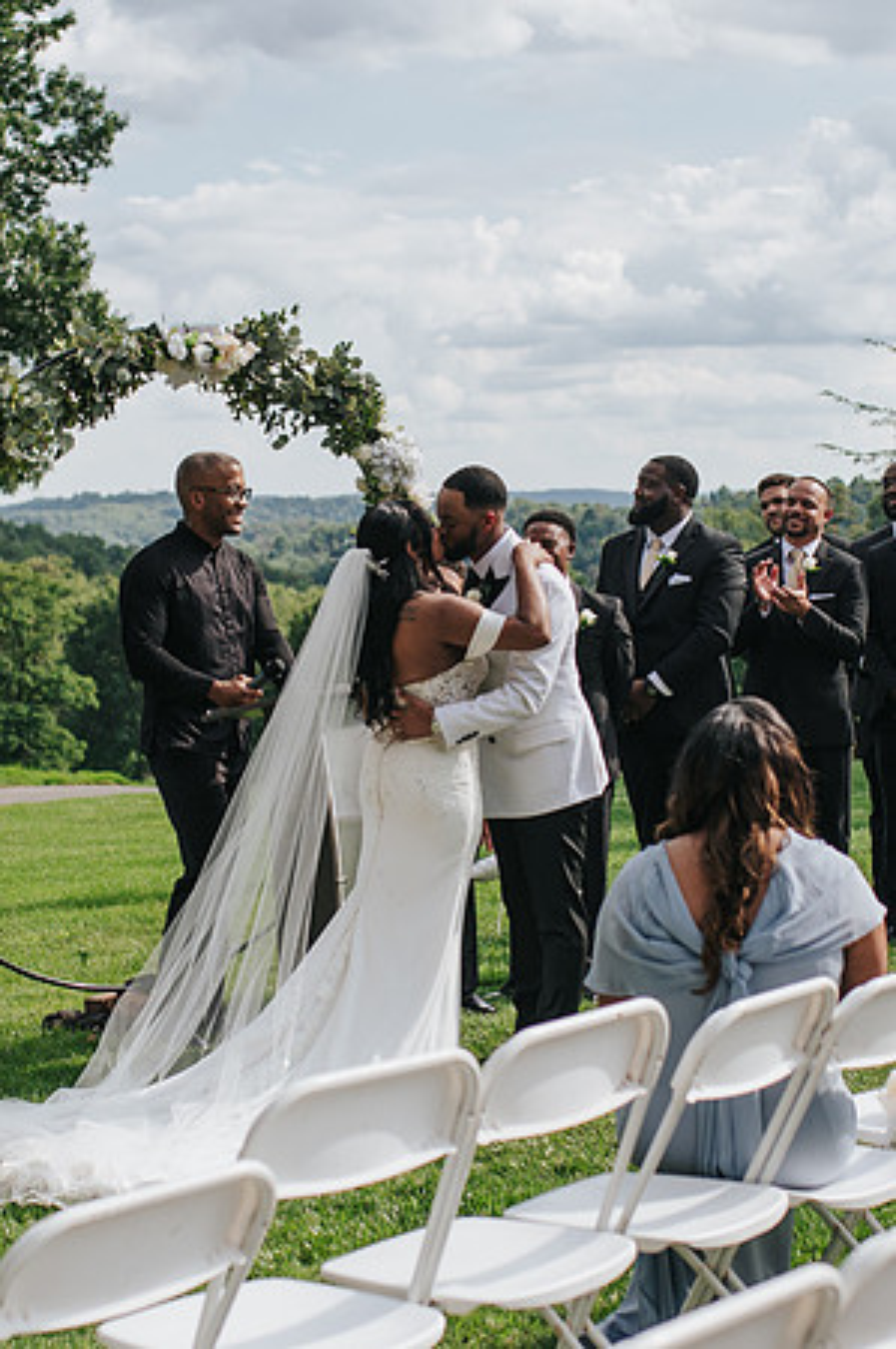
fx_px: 2834
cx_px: 416
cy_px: 642
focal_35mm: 76
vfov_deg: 26.8
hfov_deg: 18.0
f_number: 2.8
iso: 250
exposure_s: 1/8000
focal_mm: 35
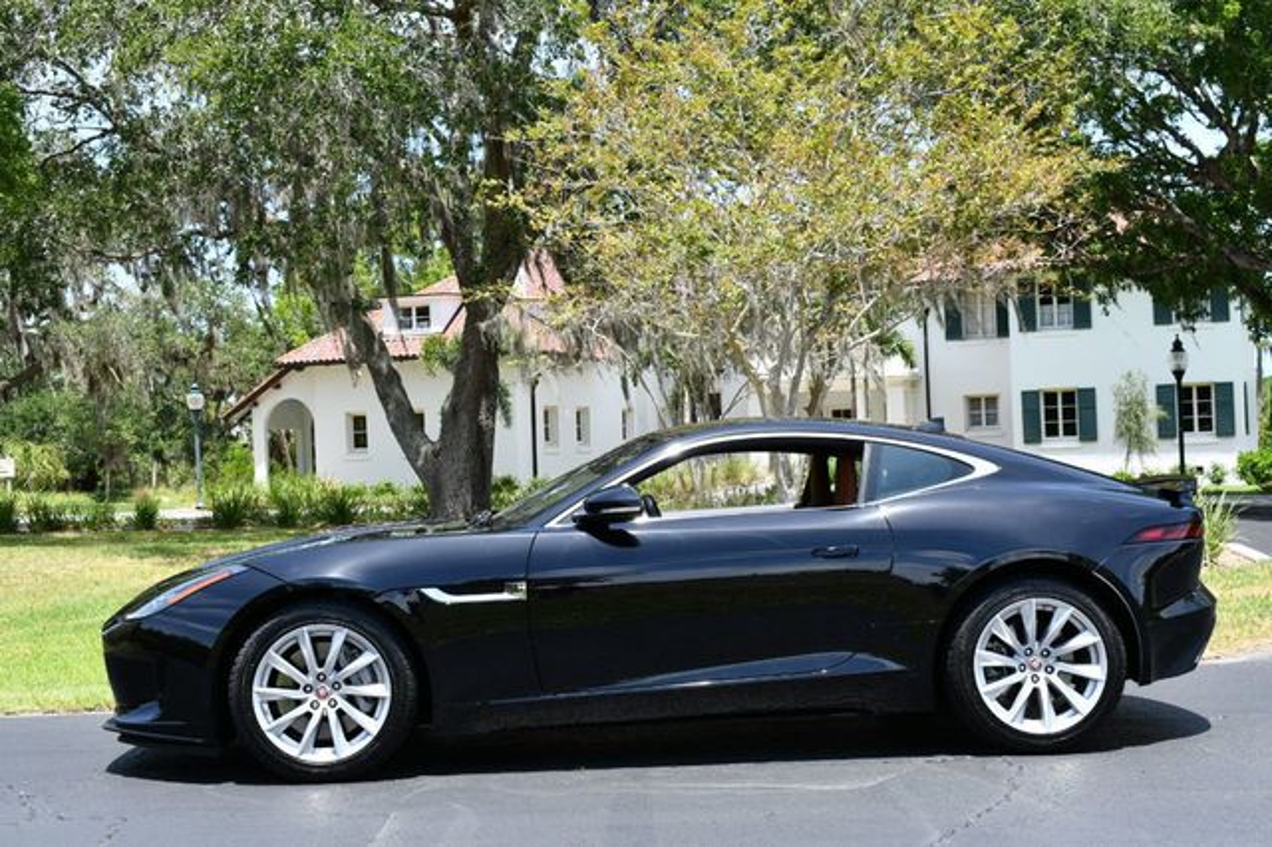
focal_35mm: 51
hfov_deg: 38.9
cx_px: 636
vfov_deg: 26.5
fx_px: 1801
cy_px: 424
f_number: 8
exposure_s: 1/250
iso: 180
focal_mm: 34
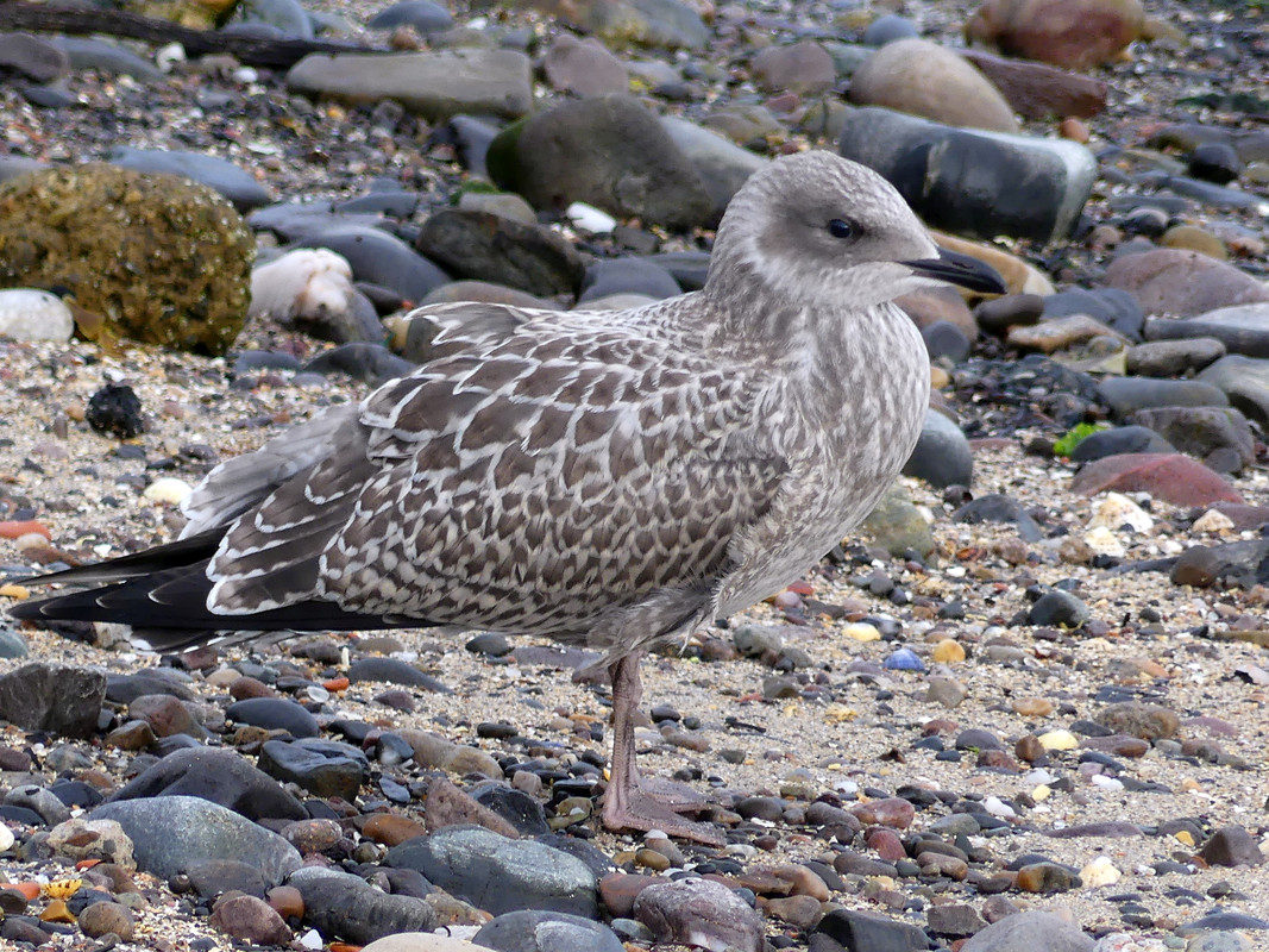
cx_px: 634
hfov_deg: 2.0
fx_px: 36545
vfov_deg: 1.5
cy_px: 476
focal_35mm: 997
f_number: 3.5
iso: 100
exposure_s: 1/250
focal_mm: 108
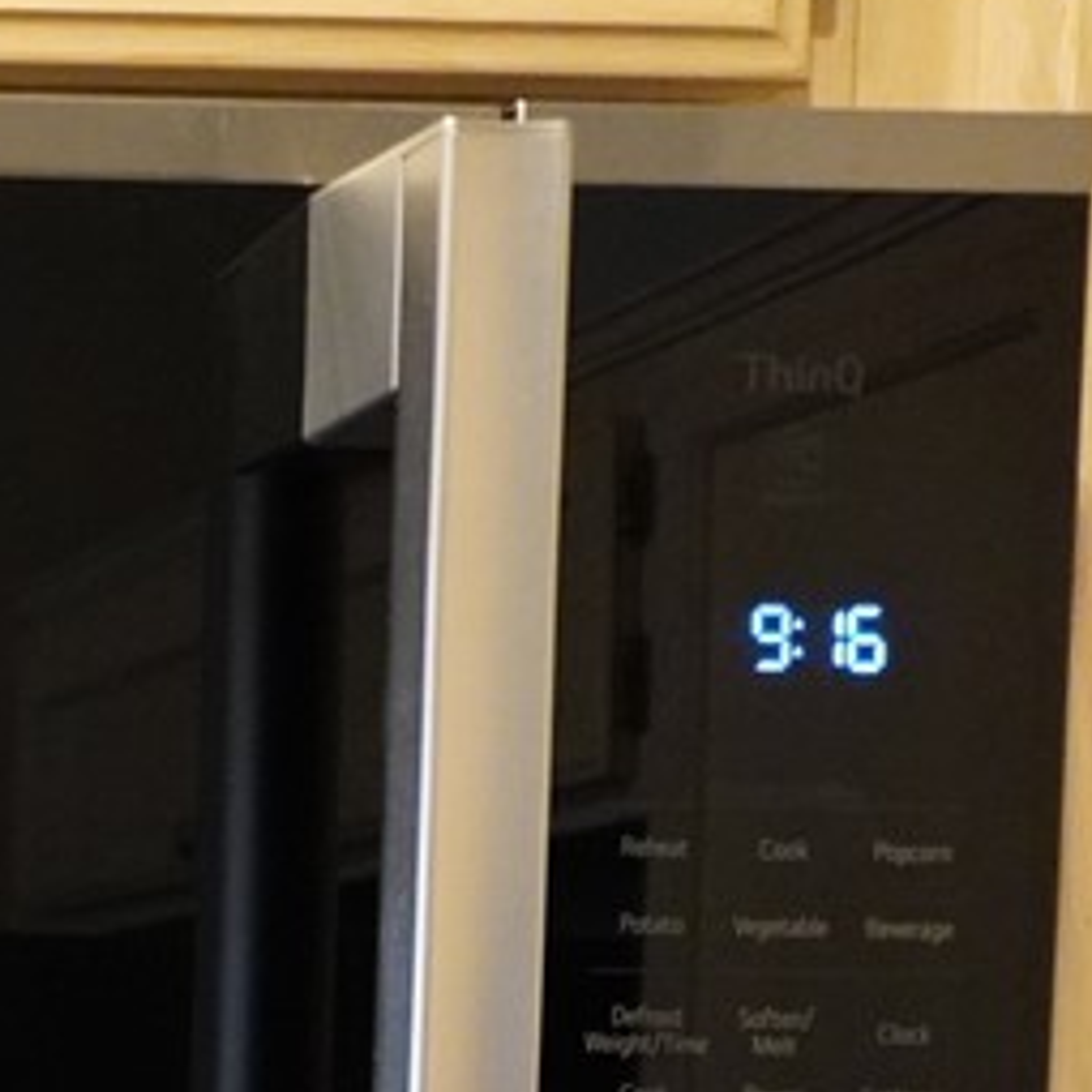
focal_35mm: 87
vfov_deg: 18.8
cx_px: -1002
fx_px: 3105
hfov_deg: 16.1
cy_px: 1349
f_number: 3.5
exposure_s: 1/160
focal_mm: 16
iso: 3200
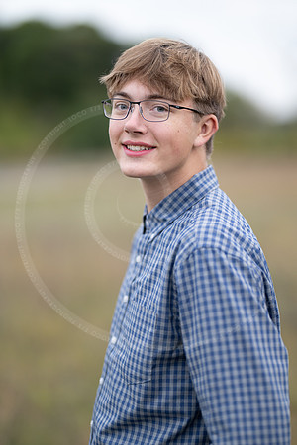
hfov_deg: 16.1
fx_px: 1052
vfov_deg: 23.9
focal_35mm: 85
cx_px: 148
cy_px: 222
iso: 500
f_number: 1.3
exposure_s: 1/400
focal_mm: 85
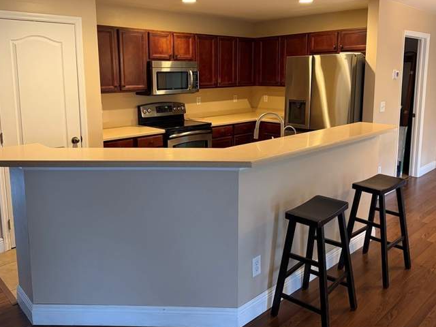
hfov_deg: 60.0
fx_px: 378
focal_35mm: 30
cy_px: 127
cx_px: 213
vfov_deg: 46.5
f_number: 1.78
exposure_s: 1/60
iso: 640
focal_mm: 6.76
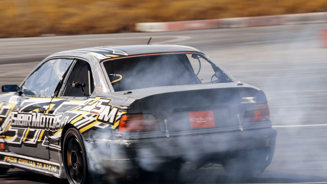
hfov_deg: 9.7
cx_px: 130
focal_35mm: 223
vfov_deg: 5.4
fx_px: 1934
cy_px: 95
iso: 100
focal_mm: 105
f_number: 10
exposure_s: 1/125
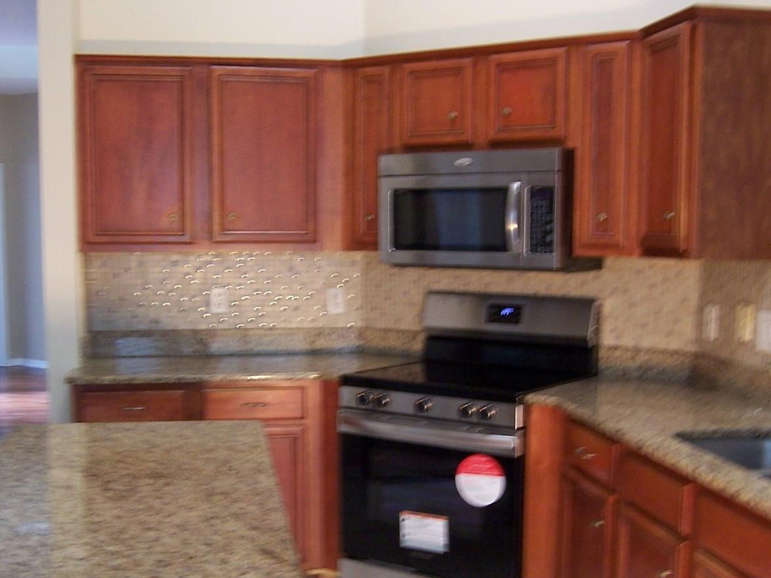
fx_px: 1002
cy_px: 363
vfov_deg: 32.0
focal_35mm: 45
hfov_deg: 42.1
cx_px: 368
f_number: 3.4
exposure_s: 1/10
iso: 140
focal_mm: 5.5
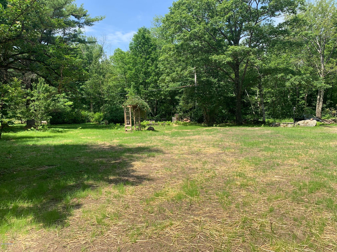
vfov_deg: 53.1
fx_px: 253
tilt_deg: -3.8
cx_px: 168
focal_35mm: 26
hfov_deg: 67.3
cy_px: 126
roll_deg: +0.1
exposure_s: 1/1163
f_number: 1.8
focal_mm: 4.25
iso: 25
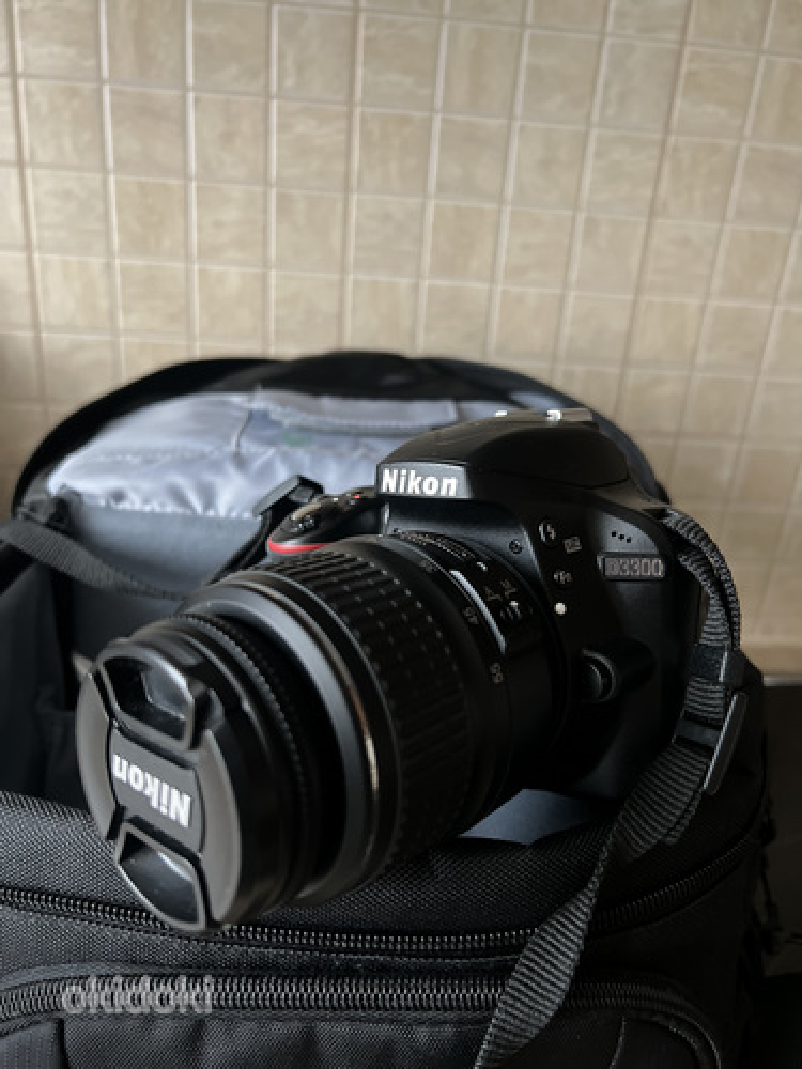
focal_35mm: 26
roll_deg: -4.6
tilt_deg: -22.3
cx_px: 401
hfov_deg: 53.1
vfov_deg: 67.3
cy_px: 534
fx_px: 803
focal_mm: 5.7
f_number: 1.5
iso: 1000
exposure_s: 1/30
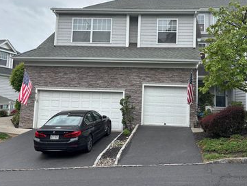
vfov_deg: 39.4
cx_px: 151
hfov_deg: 50.9
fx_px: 257
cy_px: 68
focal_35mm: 36
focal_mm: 5.96
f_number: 1.6
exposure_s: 1/988
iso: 50
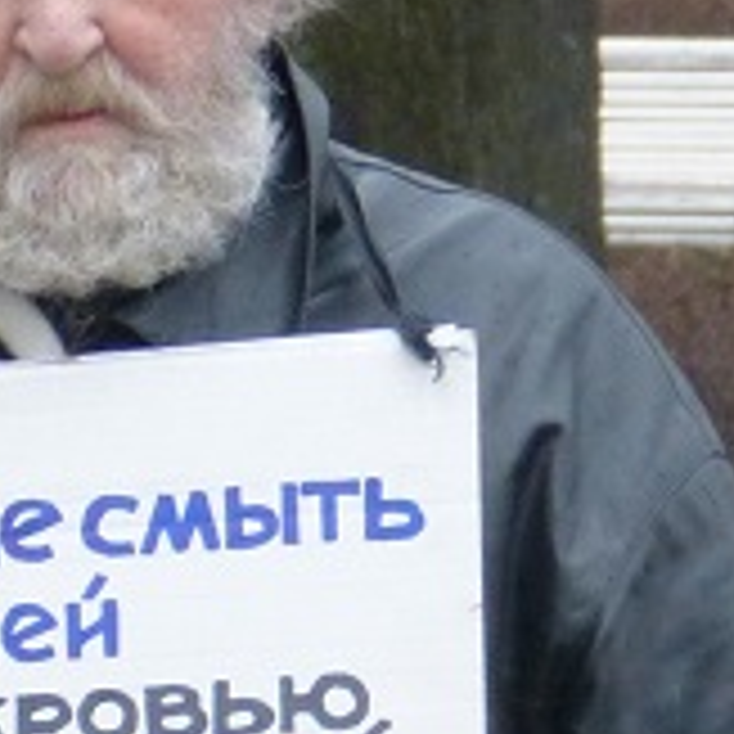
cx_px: -401
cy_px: 603
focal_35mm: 493
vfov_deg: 3.6
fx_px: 11827
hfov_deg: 3.5
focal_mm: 22.7
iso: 250
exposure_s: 1/160
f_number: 3.6
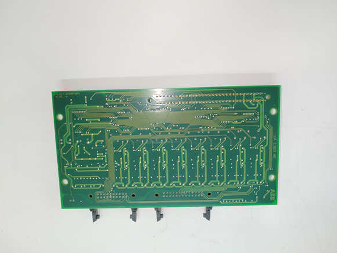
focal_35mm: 27
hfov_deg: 65.3
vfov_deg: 51.3
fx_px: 263
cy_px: 126
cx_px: 169
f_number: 1.8
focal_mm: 4.75
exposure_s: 1/50
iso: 250
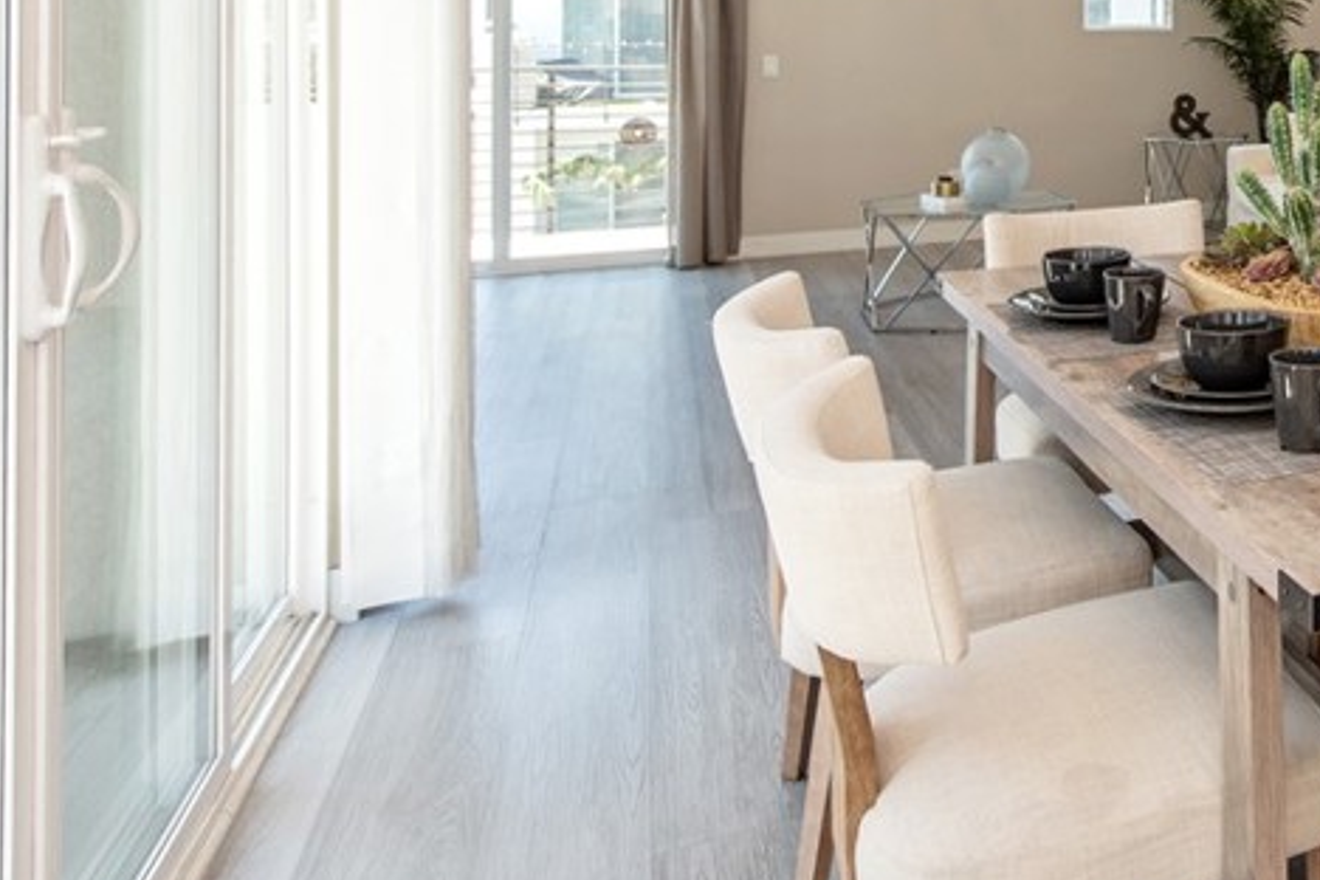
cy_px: 75
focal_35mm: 35
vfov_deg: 35.4
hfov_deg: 43.8
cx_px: 1405
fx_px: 1283
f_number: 5.6
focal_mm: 16
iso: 560
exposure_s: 1/125
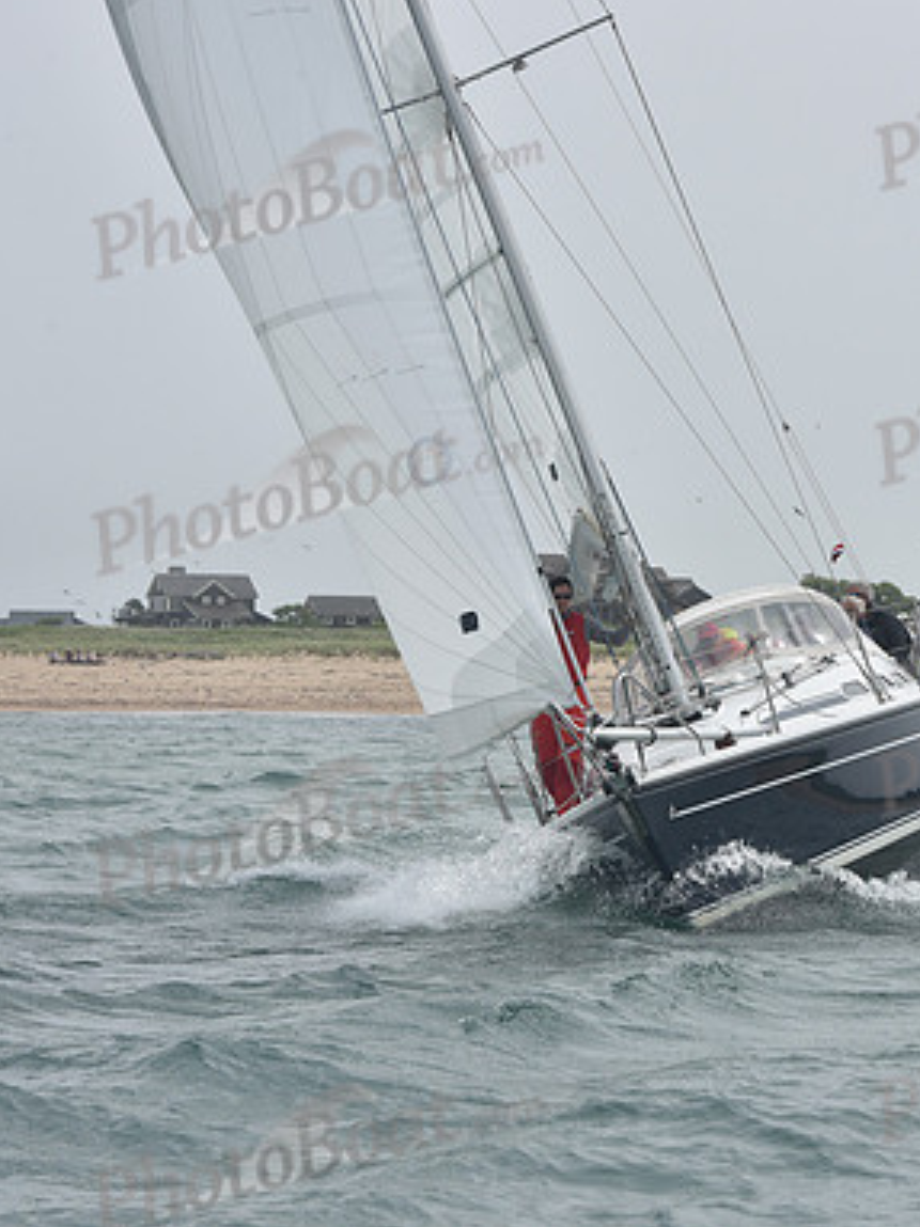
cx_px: 712
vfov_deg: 15.1
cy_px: 614
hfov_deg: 11.3
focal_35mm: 131
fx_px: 4645
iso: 250
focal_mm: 90
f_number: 11
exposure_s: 1/800
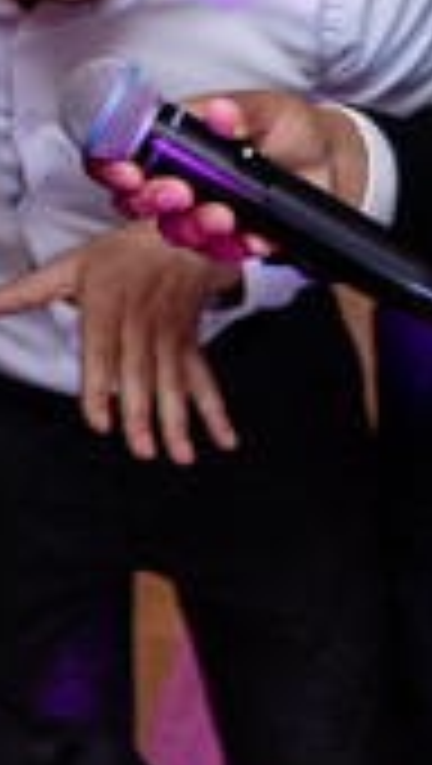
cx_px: 378
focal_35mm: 138
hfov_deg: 8.8
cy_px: -16
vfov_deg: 15.2
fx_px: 2802
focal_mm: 23
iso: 1000
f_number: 1.4
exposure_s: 1/200
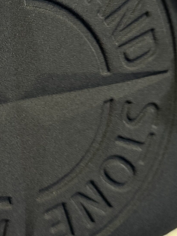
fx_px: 382
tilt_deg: -38.9
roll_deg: -3.9
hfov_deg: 24.2
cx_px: -22
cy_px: 45
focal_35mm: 56
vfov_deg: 33.3
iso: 800
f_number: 1.78
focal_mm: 6.76
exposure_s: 1/40
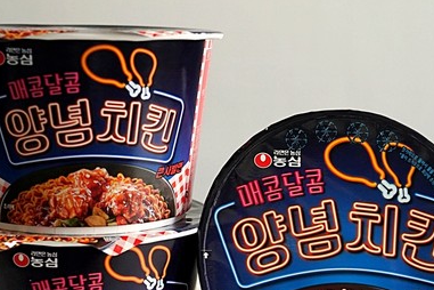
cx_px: 216
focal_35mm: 74
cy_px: 225
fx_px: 892
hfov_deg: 27.3
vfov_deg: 18.3
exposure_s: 1/100
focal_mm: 47
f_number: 5
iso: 1000
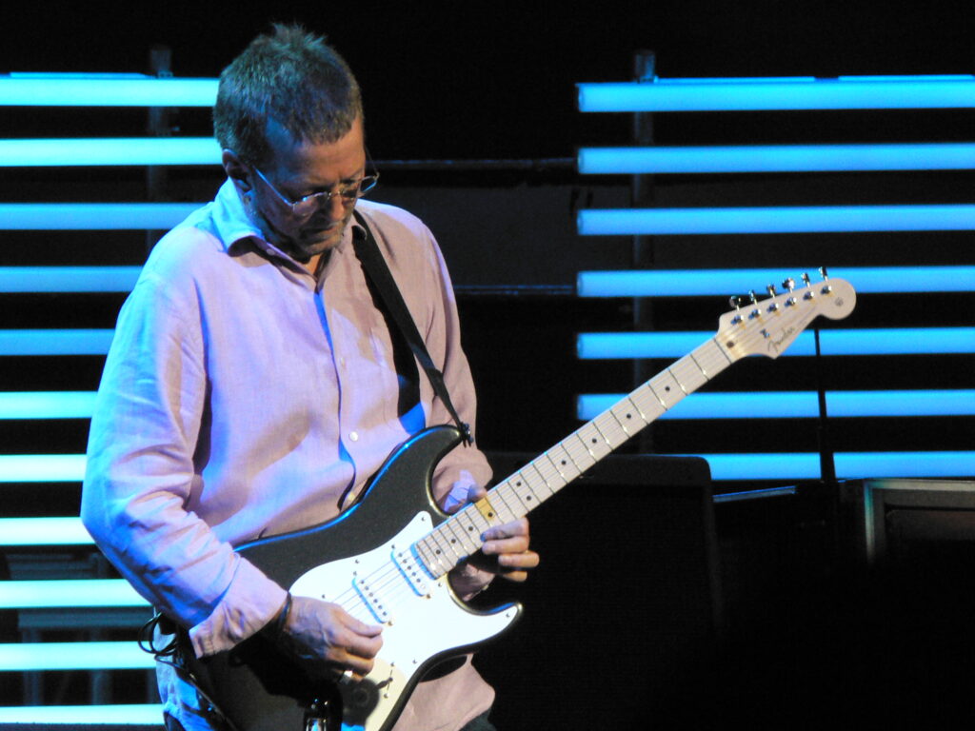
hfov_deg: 4.6
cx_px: 488
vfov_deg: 3.4
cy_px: 366
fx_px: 12168
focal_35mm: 432
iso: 400
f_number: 5.6
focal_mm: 72
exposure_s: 1/80
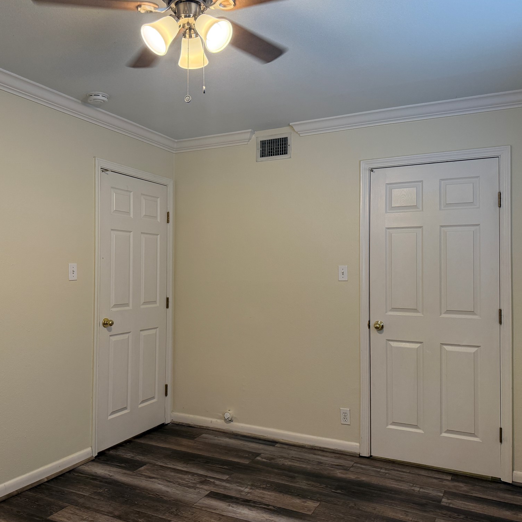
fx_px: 495
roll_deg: -0.7
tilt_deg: +2.5
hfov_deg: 55.5
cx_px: 233
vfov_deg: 55.6
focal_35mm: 29
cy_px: 258
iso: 250
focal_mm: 6.76
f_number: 1.78
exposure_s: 1/120
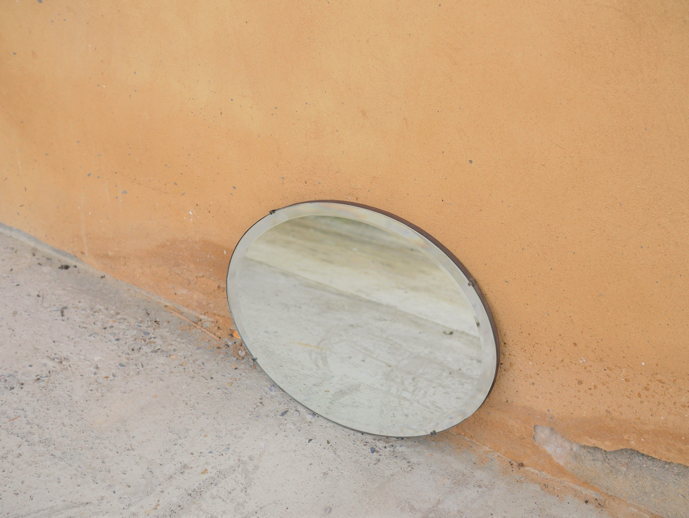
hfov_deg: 46.8
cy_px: 259
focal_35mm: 40
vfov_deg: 36.0
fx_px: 796
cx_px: 344
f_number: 3.5
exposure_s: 1/400
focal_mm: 20
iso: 200
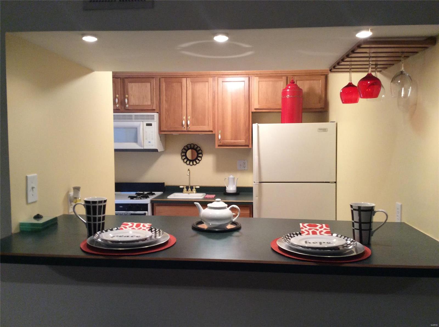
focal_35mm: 32
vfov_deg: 44.0
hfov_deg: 56.9
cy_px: 164
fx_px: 405
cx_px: 220
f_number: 2.4
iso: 125
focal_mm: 3.3
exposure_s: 1/24
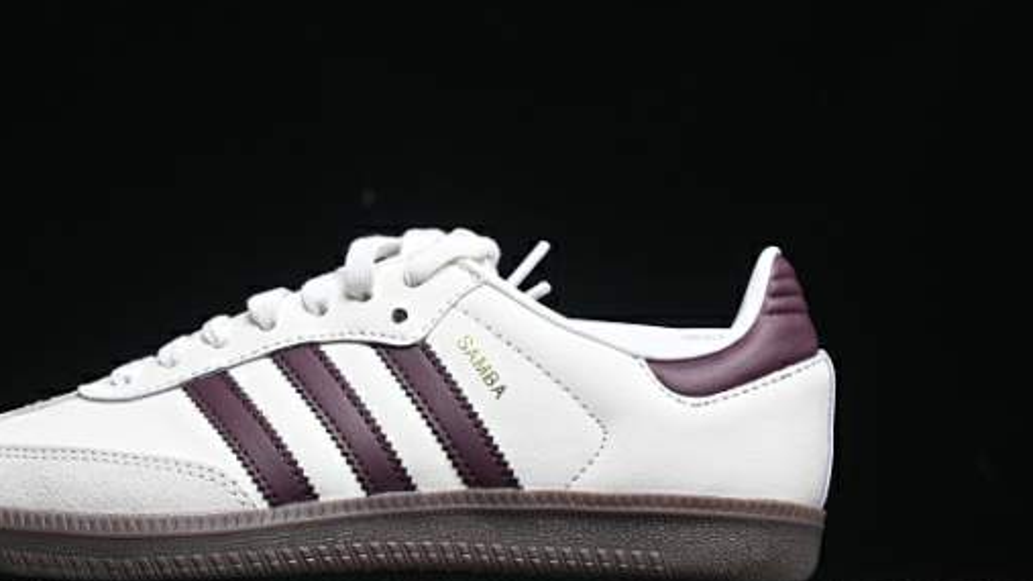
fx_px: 3095
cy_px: 275
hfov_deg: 18.9
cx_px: 365
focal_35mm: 113
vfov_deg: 10.7
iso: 160
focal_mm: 50
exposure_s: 1/60
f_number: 6.3
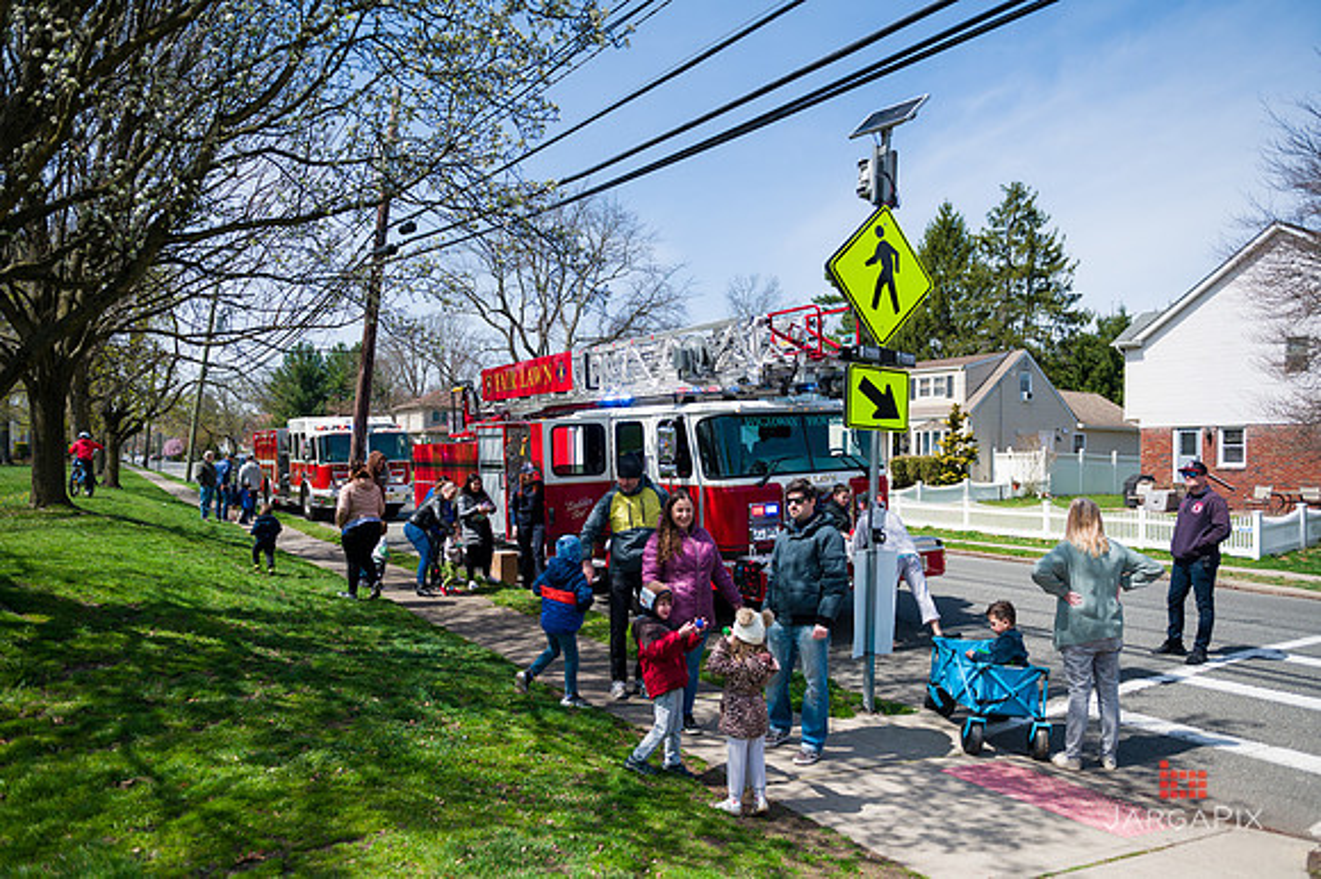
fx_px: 953
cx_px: 660
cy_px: 440
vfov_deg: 49.5
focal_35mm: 26
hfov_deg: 69.4
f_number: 4
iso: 200
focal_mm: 26
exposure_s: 1/4000
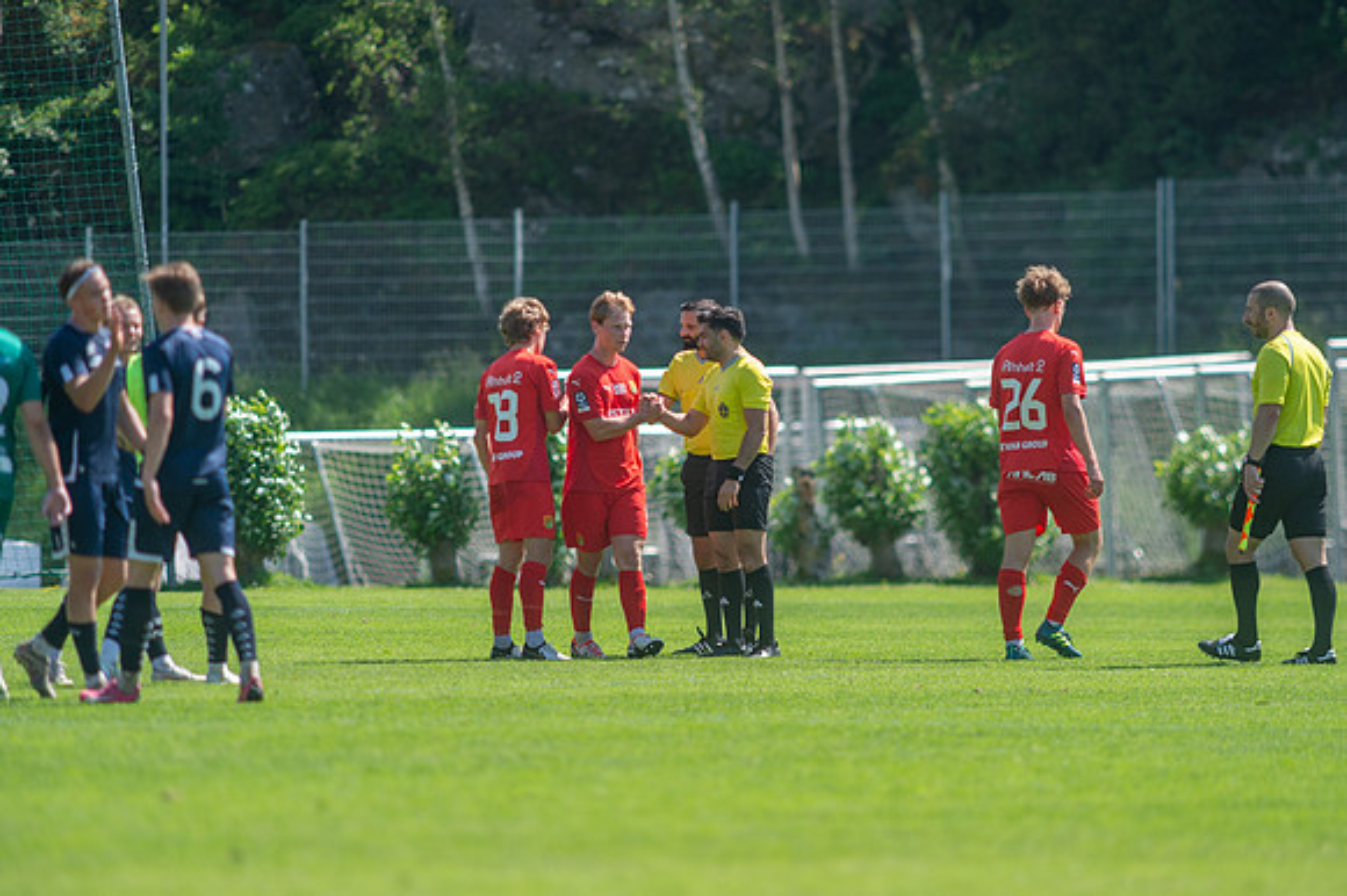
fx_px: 16539
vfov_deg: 3.1
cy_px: 448
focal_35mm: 442
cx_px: 674
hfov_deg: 4.7
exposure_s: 1/2000
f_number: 4
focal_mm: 420
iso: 400
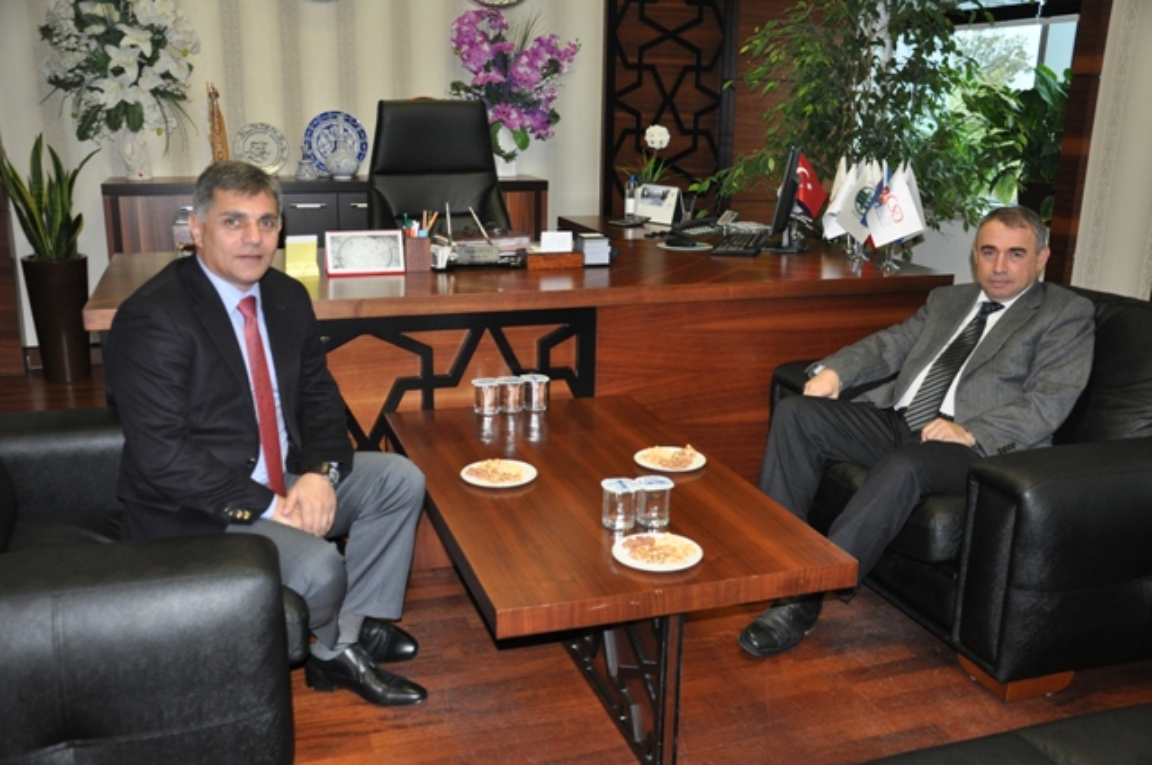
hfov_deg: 57.3
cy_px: 382
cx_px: 576
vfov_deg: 39.9
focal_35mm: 33
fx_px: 1055
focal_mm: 22
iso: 800
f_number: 3.8
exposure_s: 1/60
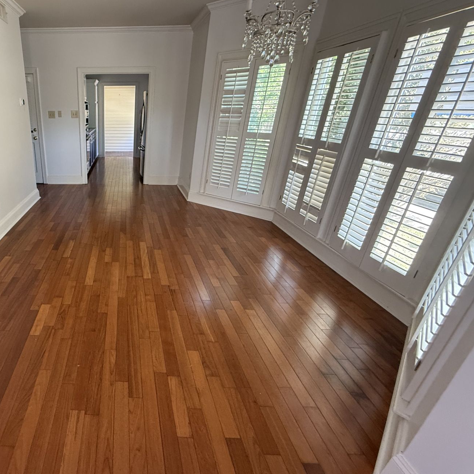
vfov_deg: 77.7
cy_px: 241
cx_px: 111
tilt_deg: -22.1
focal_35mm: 19
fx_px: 294
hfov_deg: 71.6
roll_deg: +0.7
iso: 320
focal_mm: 2.22
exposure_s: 1/66
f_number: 2.2
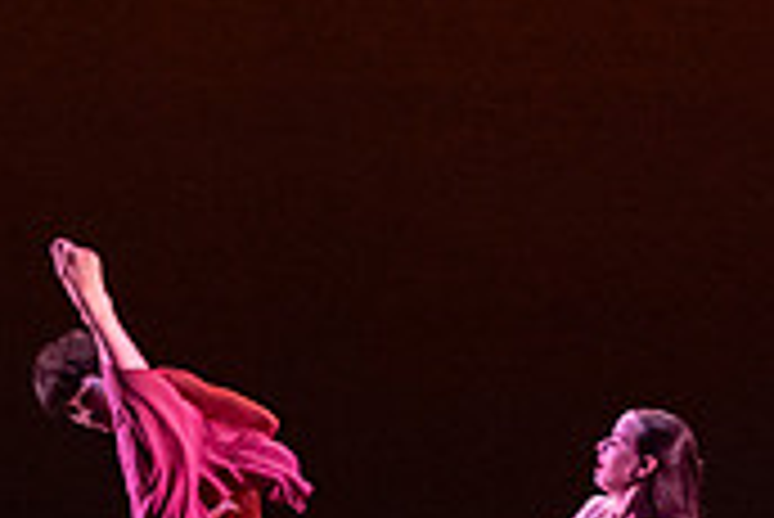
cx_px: 331
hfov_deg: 7.4
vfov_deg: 4.9
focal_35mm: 278
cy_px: 610
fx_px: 5982
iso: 4000
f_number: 4
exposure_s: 1/400
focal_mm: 67
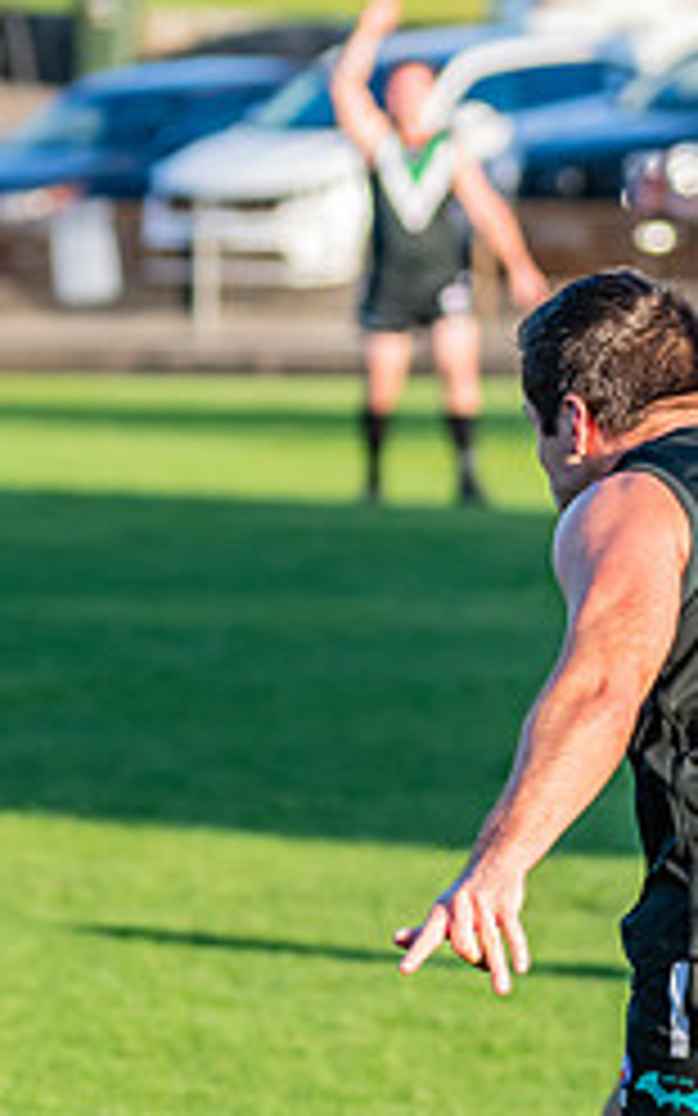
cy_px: 806
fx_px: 14366
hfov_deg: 2.8
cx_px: 586
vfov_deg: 4.5
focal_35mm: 472
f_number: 5.6
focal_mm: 170
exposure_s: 1/1600
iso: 800
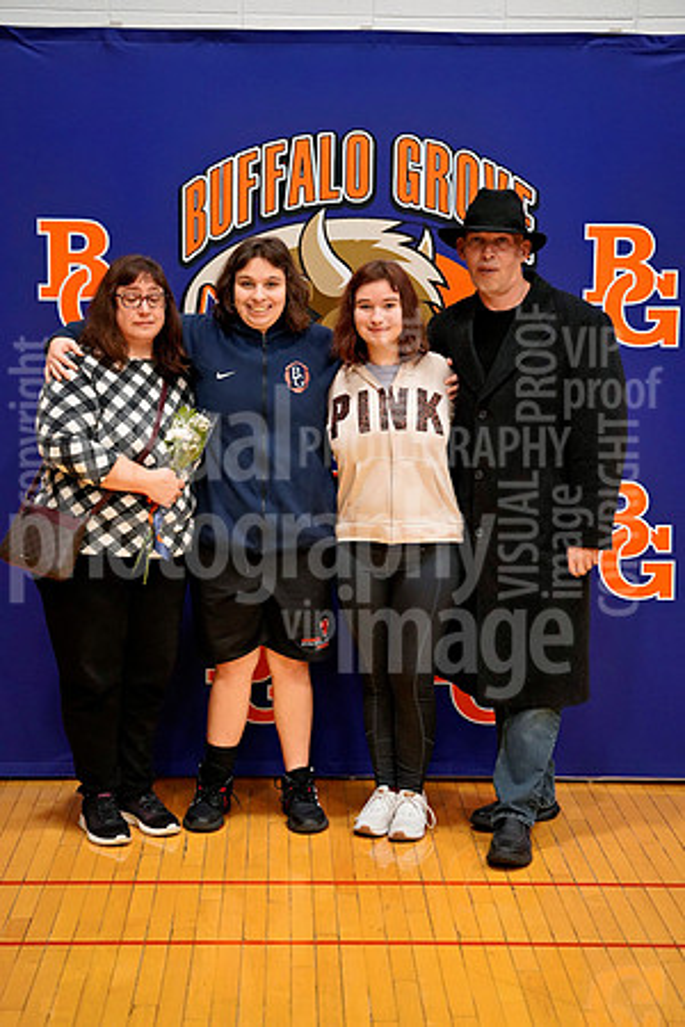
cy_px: 514
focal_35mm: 70
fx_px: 1998
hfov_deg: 19.5
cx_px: 342
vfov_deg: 28.8
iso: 8000
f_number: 2.8
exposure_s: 1/640
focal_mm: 70
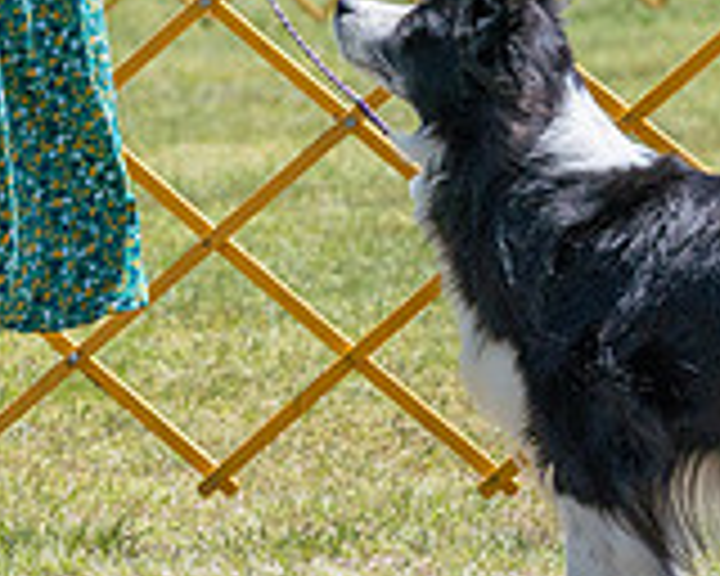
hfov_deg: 3.7
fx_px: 11273
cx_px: 392
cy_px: -104
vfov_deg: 2.9
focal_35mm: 529
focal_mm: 128
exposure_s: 1/1600
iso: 400
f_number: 7.1
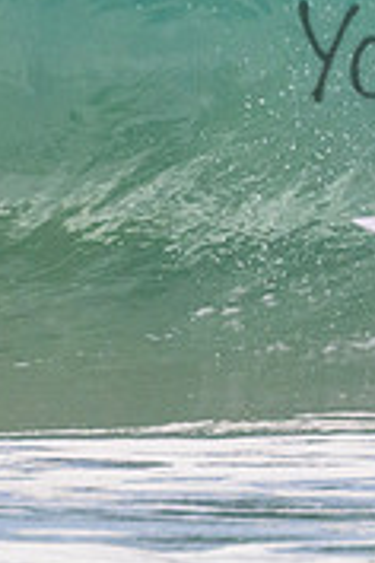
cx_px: 626
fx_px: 41044
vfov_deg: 0.8
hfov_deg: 0.5
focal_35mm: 2627
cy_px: 24
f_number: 13
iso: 2200
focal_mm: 800
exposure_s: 1/2000
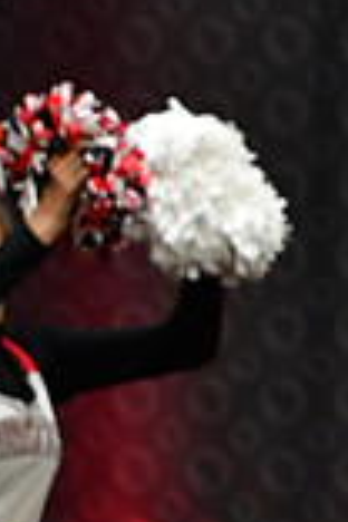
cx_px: -489
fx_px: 16166
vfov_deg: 1.8
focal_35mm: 1115
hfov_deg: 1.2
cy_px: 604
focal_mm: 200
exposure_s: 1/500
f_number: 3.5
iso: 4000
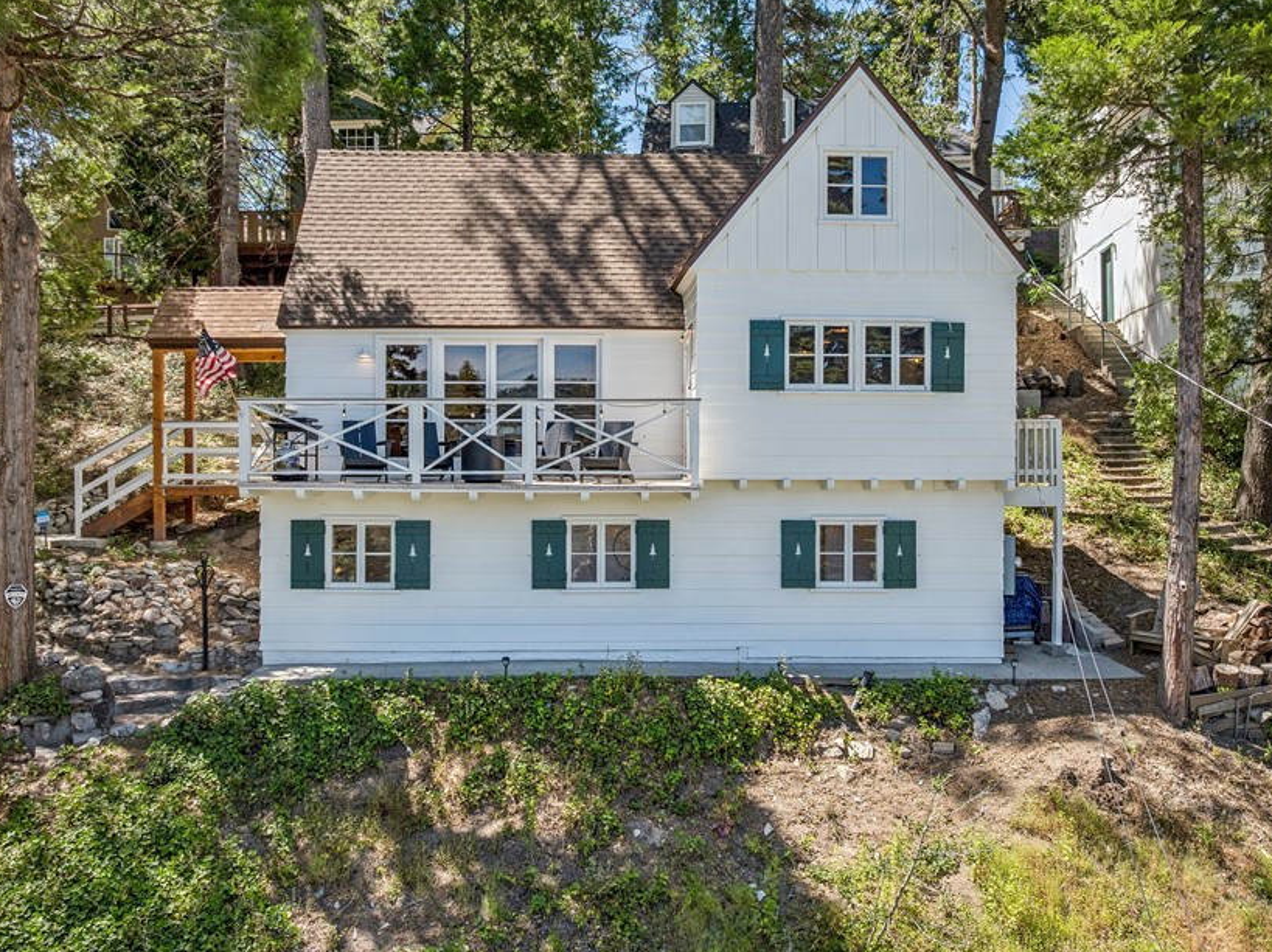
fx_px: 1102
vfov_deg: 46.7
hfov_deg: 60.0
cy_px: 491
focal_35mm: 30
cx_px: 624
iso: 100
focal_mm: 12.3
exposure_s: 1/30
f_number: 2.8
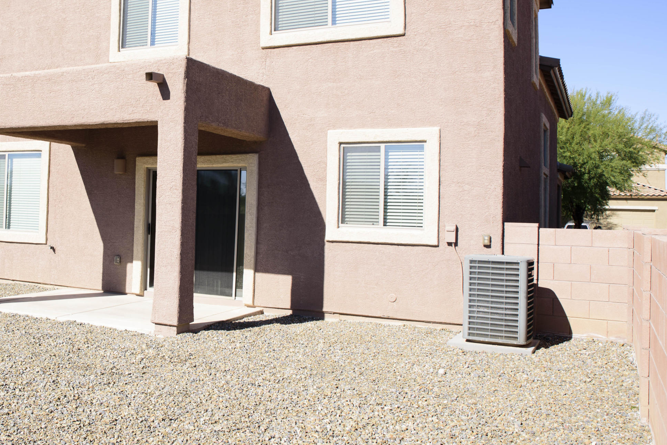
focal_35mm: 37
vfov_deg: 35.8
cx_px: 180
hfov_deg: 50.1
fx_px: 686
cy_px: 177
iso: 100
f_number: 7.1
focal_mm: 24
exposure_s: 1/250
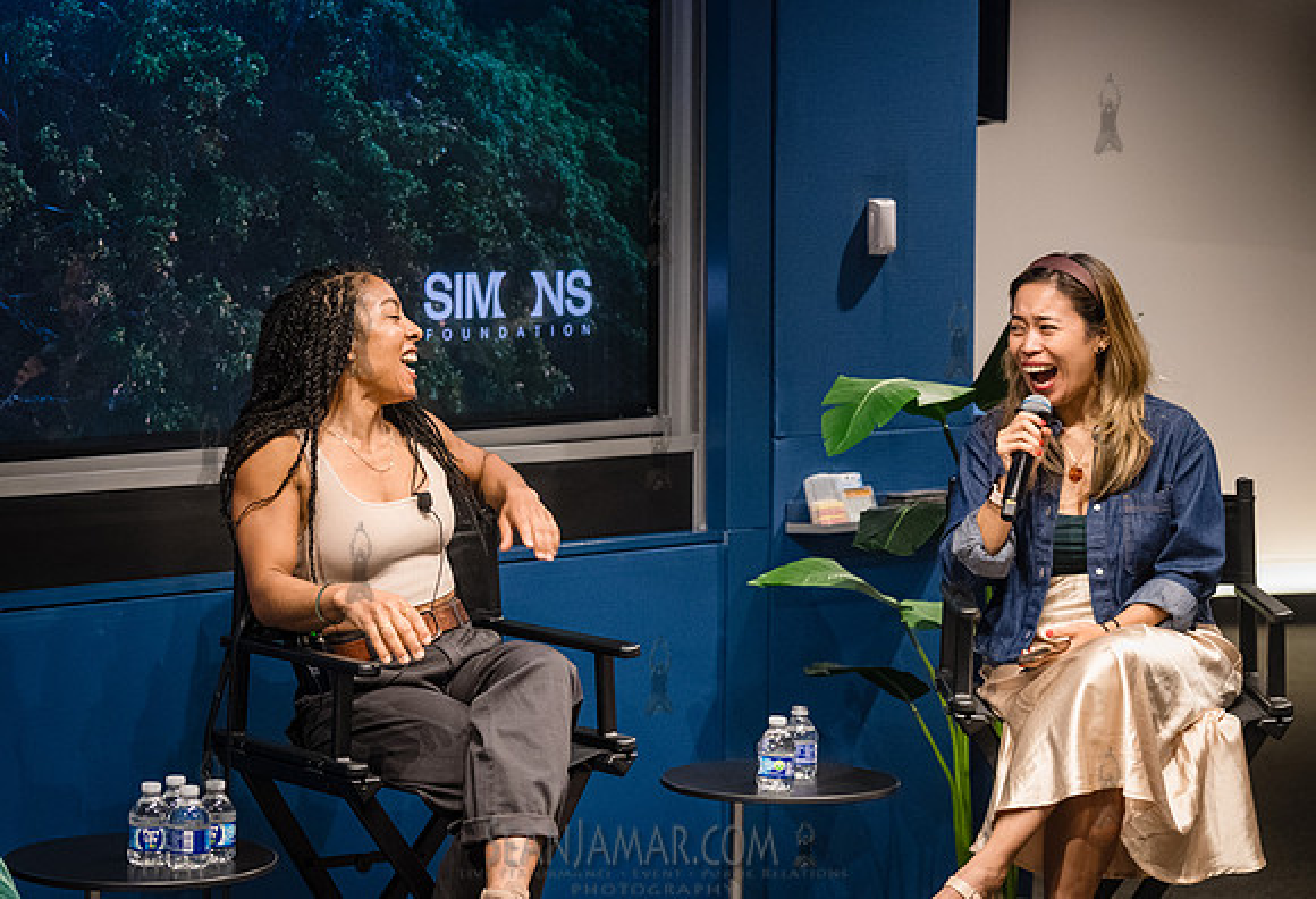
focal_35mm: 88
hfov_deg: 23.0
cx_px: 507
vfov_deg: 15.8
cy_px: 412
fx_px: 3234
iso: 5000
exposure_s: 1/200
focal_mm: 72
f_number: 3.5
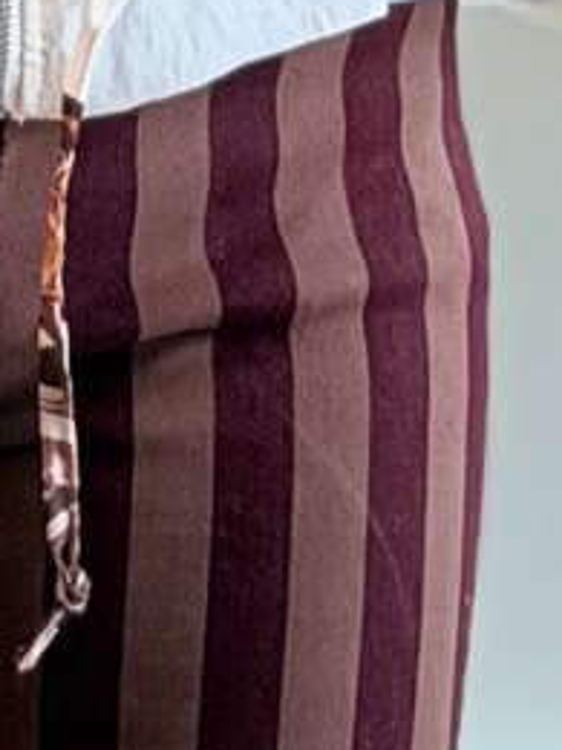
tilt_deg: -22.4
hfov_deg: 3.9
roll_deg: -2.5
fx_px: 8183
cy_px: -525
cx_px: -300
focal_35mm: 378
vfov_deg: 5.2
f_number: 1.78
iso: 80
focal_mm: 6.76
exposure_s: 1/134
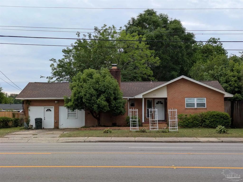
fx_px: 358
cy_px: 91
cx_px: 122
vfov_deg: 28.6
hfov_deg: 37.5
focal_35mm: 51
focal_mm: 5.43
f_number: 1.89
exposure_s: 1/780
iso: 50
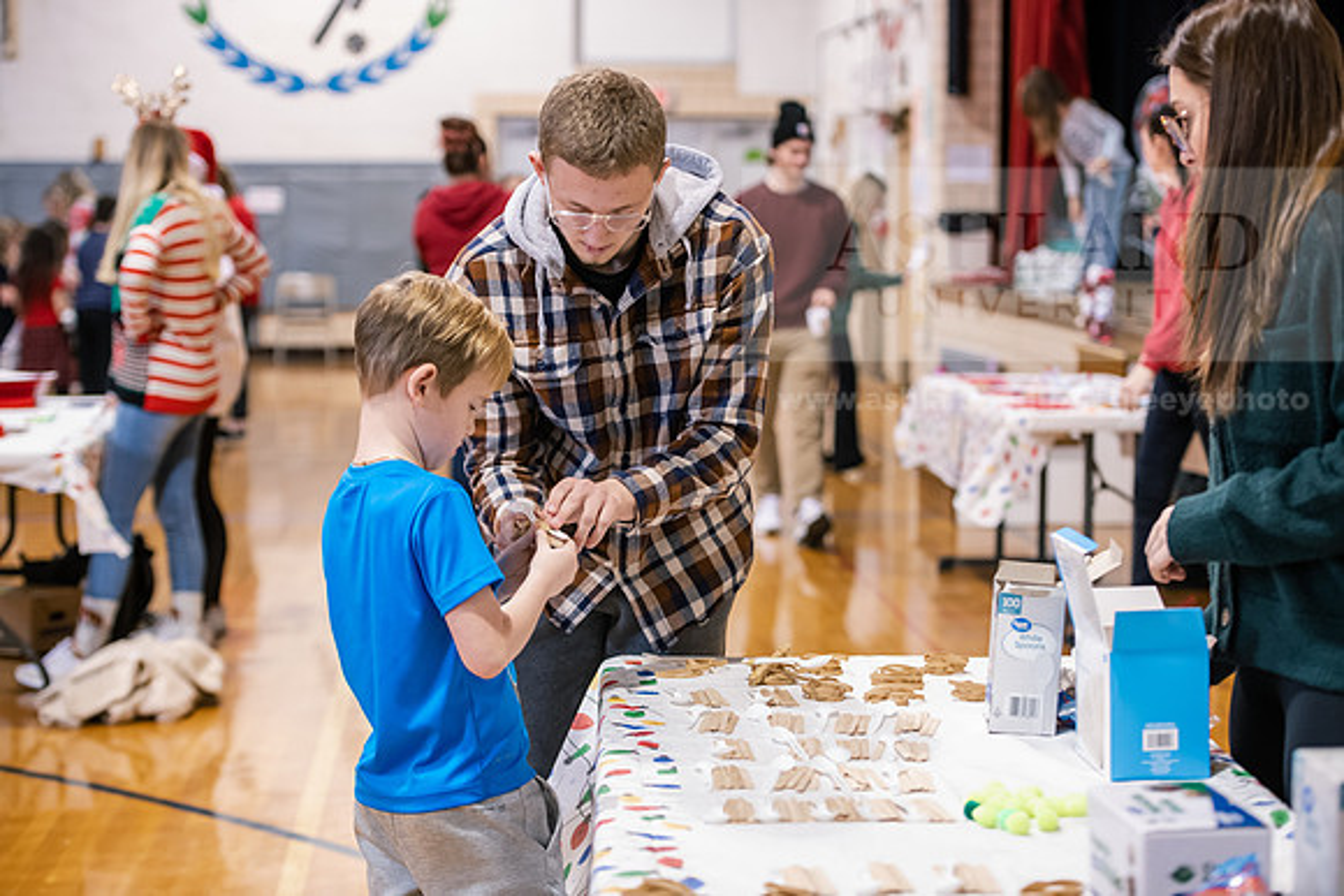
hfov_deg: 28.8
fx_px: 2614
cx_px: 672
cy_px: 448
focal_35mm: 70
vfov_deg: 19.5
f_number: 3.2
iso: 1600
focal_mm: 70
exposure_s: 1/160
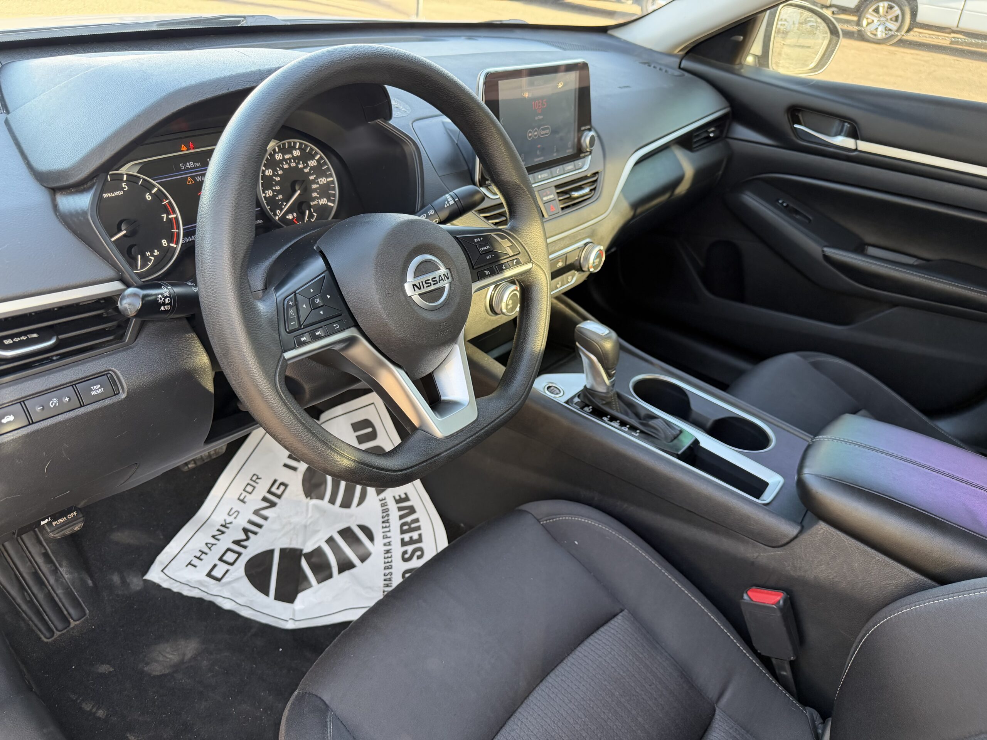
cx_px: 494
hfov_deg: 71.6
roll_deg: -5.4
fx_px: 684
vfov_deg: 56.8
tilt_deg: -31.8
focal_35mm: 24
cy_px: 370
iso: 200
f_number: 1.78
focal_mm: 6.76
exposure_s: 1/121
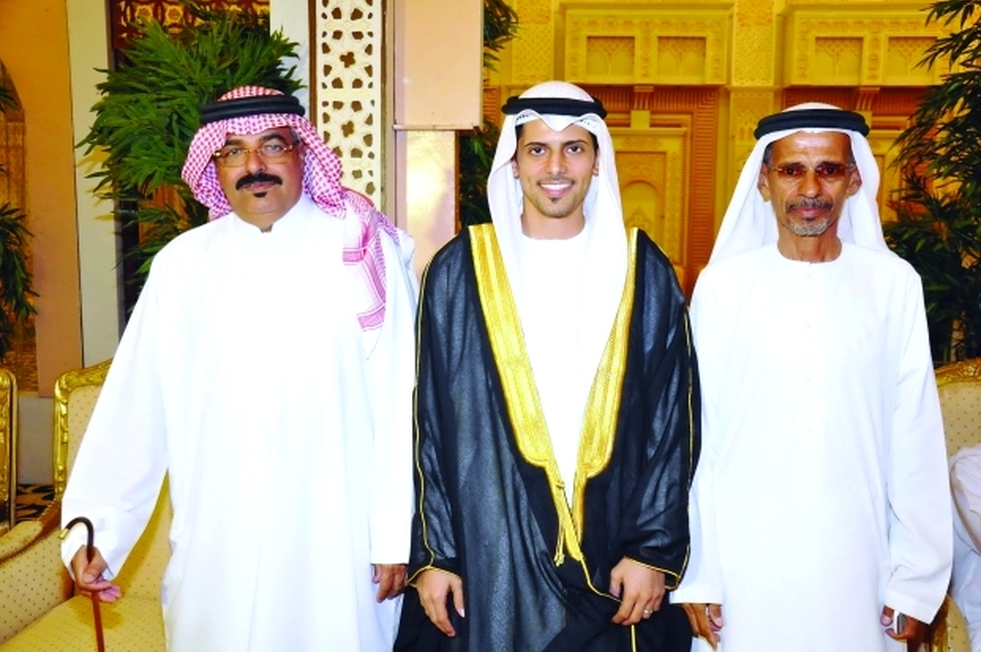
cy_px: 332
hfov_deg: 55.8
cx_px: 496
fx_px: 926
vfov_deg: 38.8
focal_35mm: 34
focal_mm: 22
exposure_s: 1/40
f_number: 4.5
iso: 1250
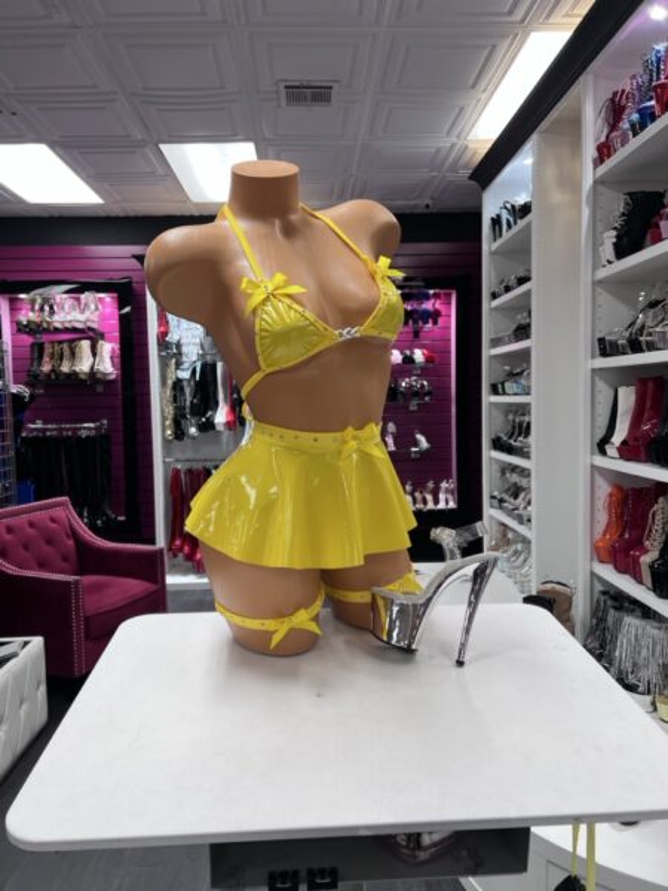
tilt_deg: -3.5
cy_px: 446
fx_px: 669
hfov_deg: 53.1
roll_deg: +2.0
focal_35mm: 26
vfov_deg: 67.3
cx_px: 334
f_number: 1.5
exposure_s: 1/60
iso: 80
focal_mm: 5.7
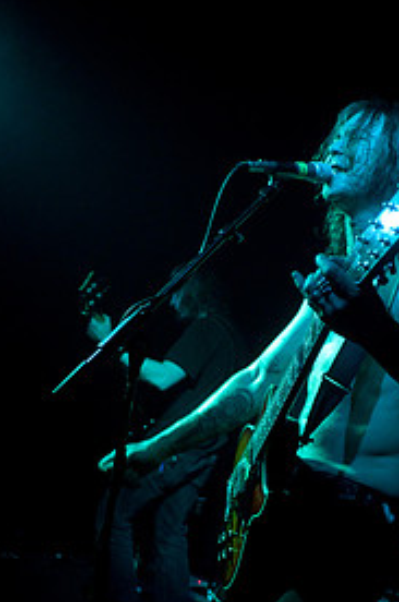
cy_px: 421
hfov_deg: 27.4
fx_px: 818
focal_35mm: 49
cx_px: 210
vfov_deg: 39.7
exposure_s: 1/60
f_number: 2.8
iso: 1250
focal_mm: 20
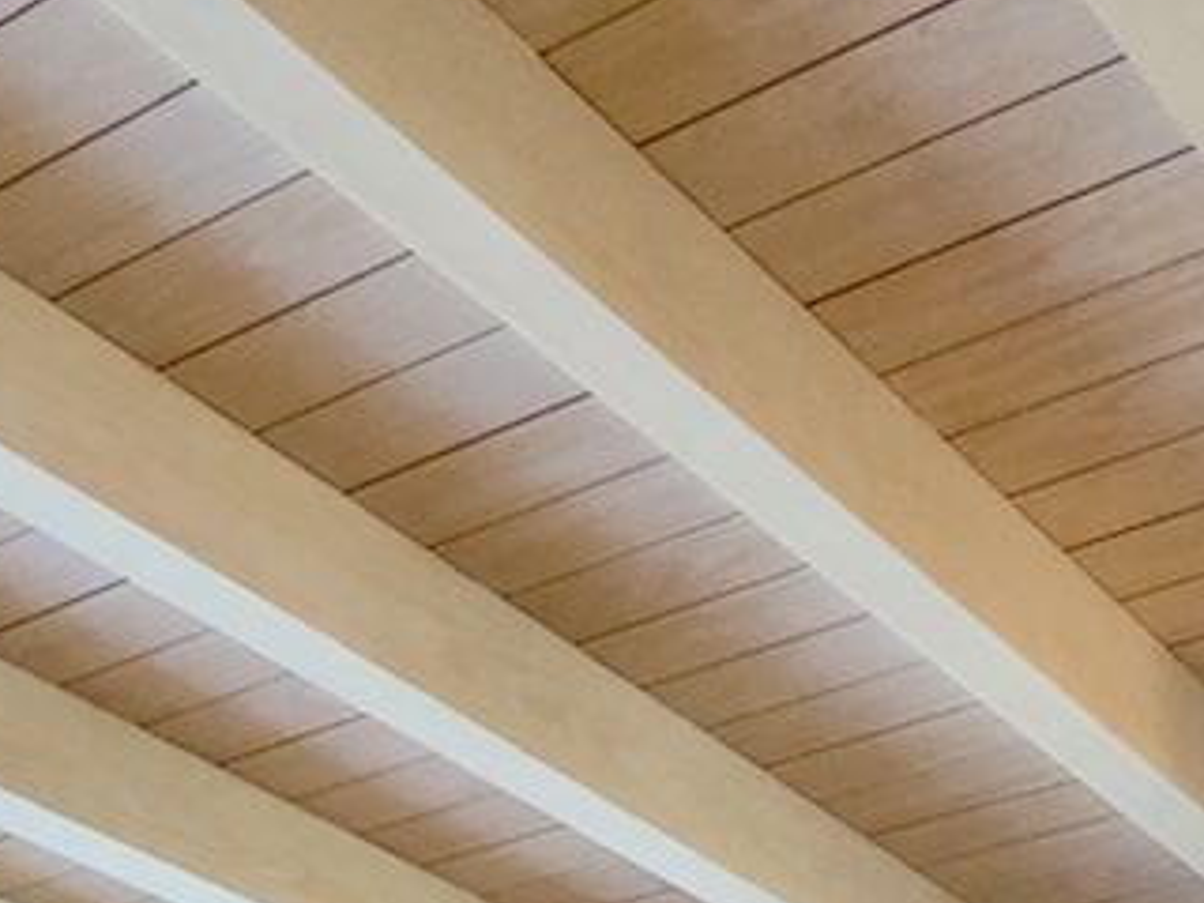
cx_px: 305
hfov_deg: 23.1
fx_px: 2922
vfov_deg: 14.0
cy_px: 1956
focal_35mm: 84
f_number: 2.2
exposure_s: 1/50
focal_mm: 2.22
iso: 400
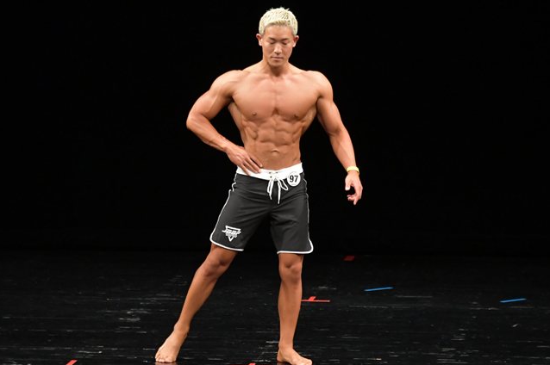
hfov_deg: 6.7
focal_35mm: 310
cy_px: 215
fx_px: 4731
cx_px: 233
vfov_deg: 4.4
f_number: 5.6
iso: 3200
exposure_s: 1/400
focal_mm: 170
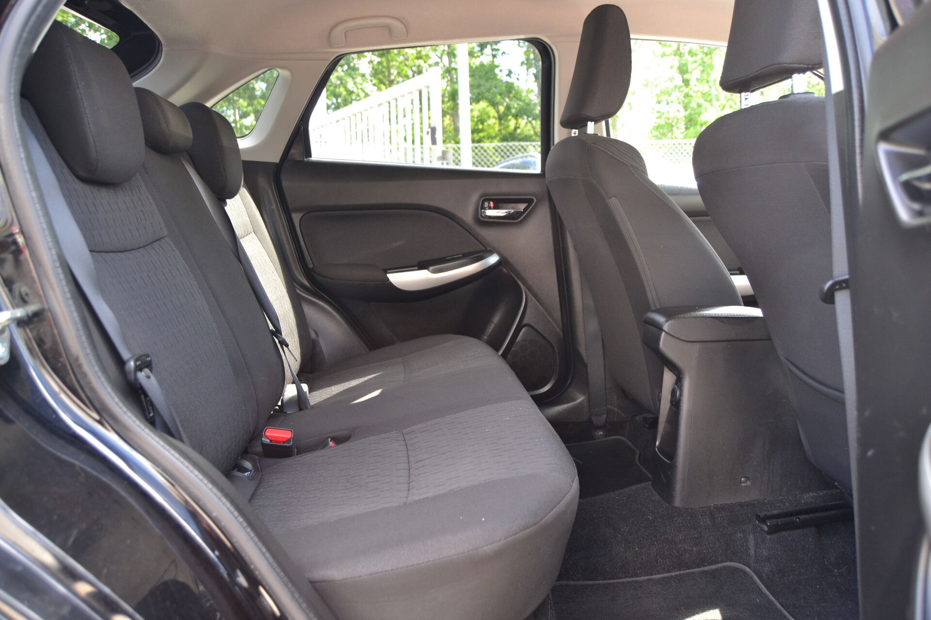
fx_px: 698
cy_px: 310
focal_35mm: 27
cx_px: 466
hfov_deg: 67.4
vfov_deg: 47.9
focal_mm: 18
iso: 400
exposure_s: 1/80
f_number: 4.5
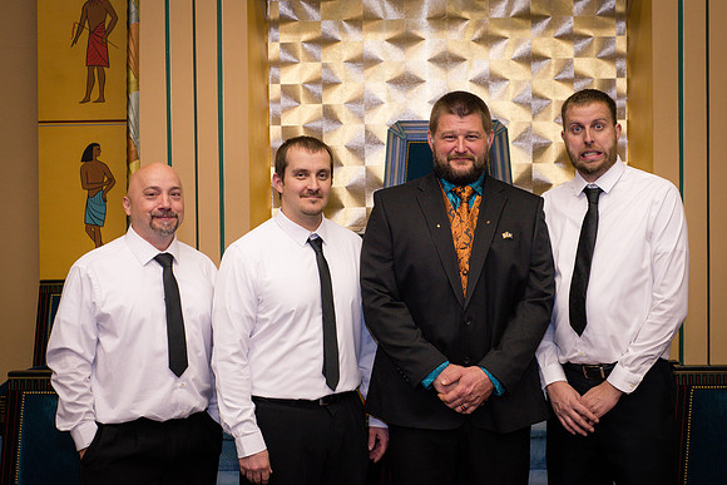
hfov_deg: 35.5
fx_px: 1133
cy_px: 218
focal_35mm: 56
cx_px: 396
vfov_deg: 24.2
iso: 800
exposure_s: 1/125
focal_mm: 50
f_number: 5
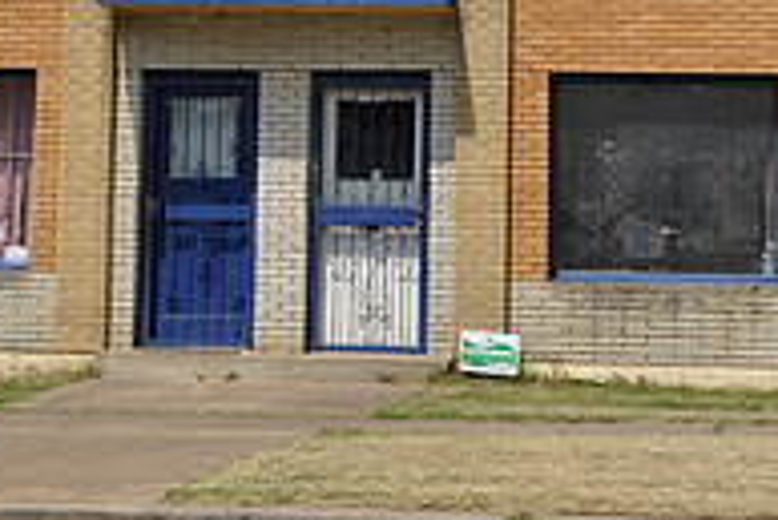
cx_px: 464
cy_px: -159
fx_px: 2725
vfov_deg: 10.7
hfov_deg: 16.2
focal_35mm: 126
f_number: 8
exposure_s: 1/250
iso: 200
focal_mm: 28
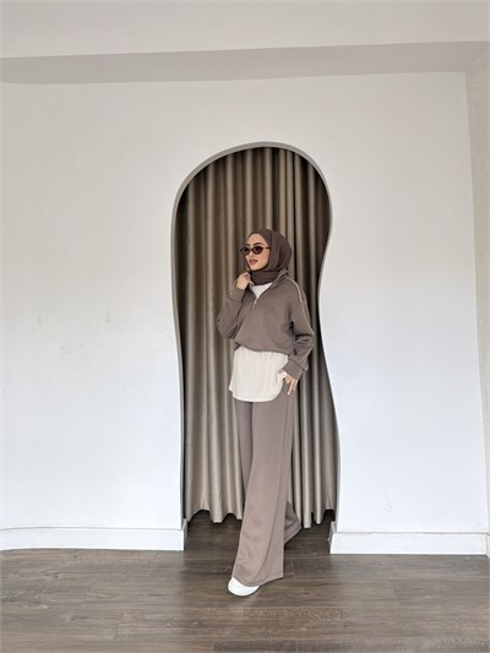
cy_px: 326
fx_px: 453
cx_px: 245
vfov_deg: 71.6
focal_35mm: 24
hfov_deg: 56.8
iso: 250
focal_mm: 6.76
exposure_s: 1/683
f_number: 1.78
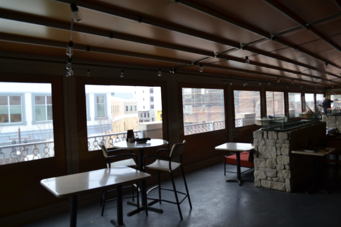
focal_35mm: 27
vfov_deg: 47.9
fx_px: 256
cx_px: 170
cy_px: 114
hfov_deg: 67.4
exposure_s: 1/100
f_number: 5
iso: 400
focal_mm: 18
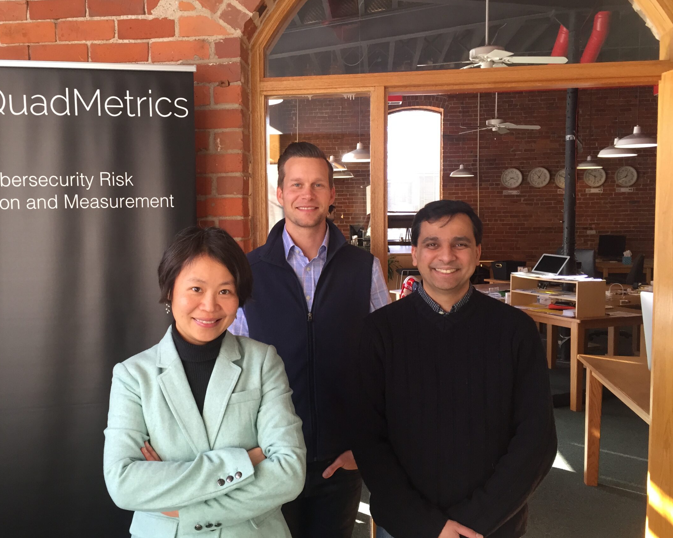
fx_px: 677
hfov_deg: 52.5
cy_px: 272
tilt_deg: -5.4
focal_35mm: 34
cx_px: 271
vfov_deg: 43.4
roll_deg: +0.6
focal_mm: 4.15
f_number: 2.2
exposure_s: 1/30
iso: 40
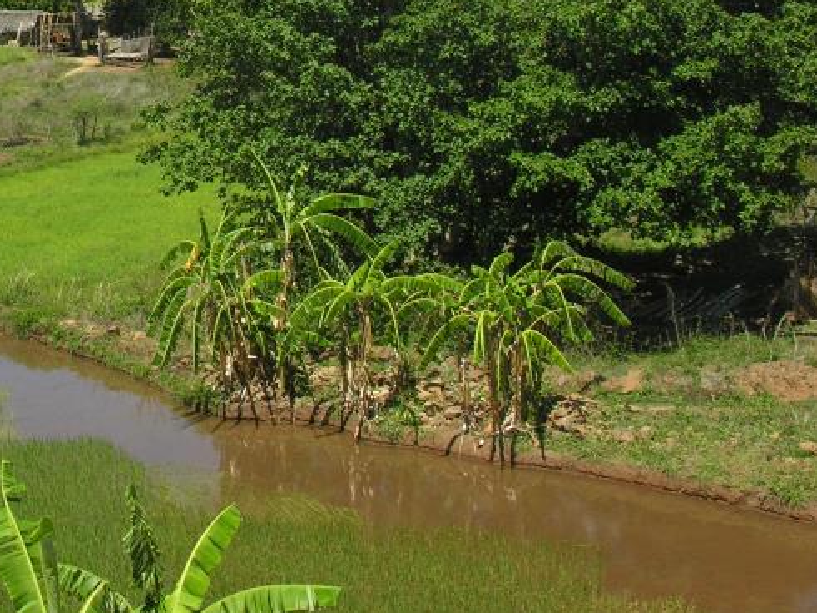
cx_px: 27
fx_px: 1723
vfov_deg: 19.5
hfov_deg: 25.5
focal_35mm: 73
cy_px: -7
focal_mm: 8.9
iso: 50
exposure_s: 1/213
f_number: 5.6
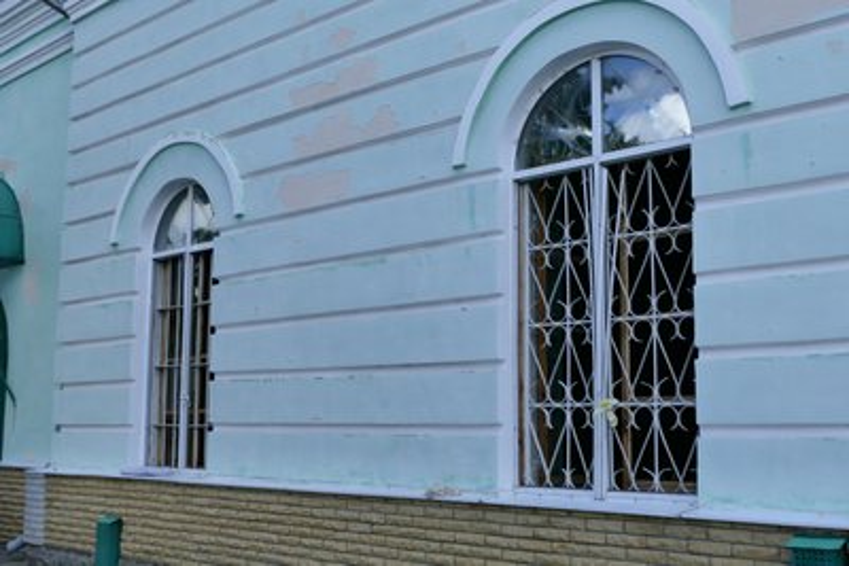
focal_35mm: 44
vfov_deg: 30.5
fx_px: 1038
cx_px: 424
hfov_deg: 44.5
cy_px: 283
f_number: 3.2
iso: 400
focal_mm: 16
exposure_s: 1/2500
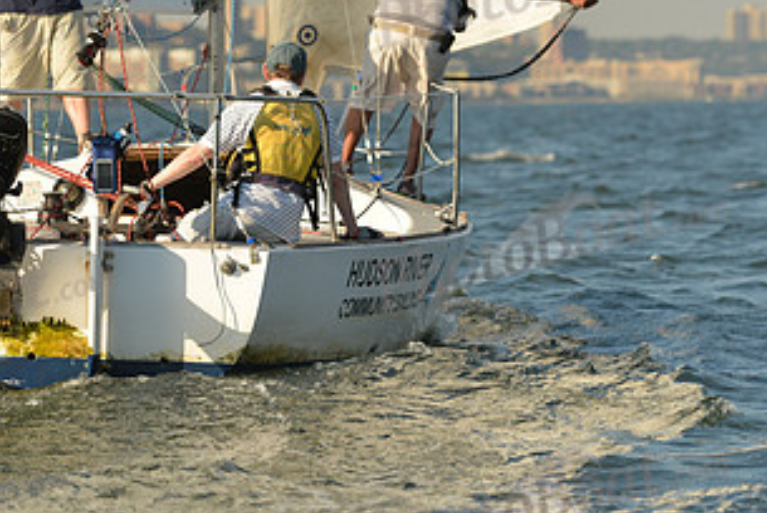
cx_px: 246
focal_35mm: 228
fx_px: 4862
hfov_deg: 9.0
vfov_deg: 6.0
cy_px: 150
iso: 400
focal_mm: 120
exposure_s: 1/1250
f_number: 5
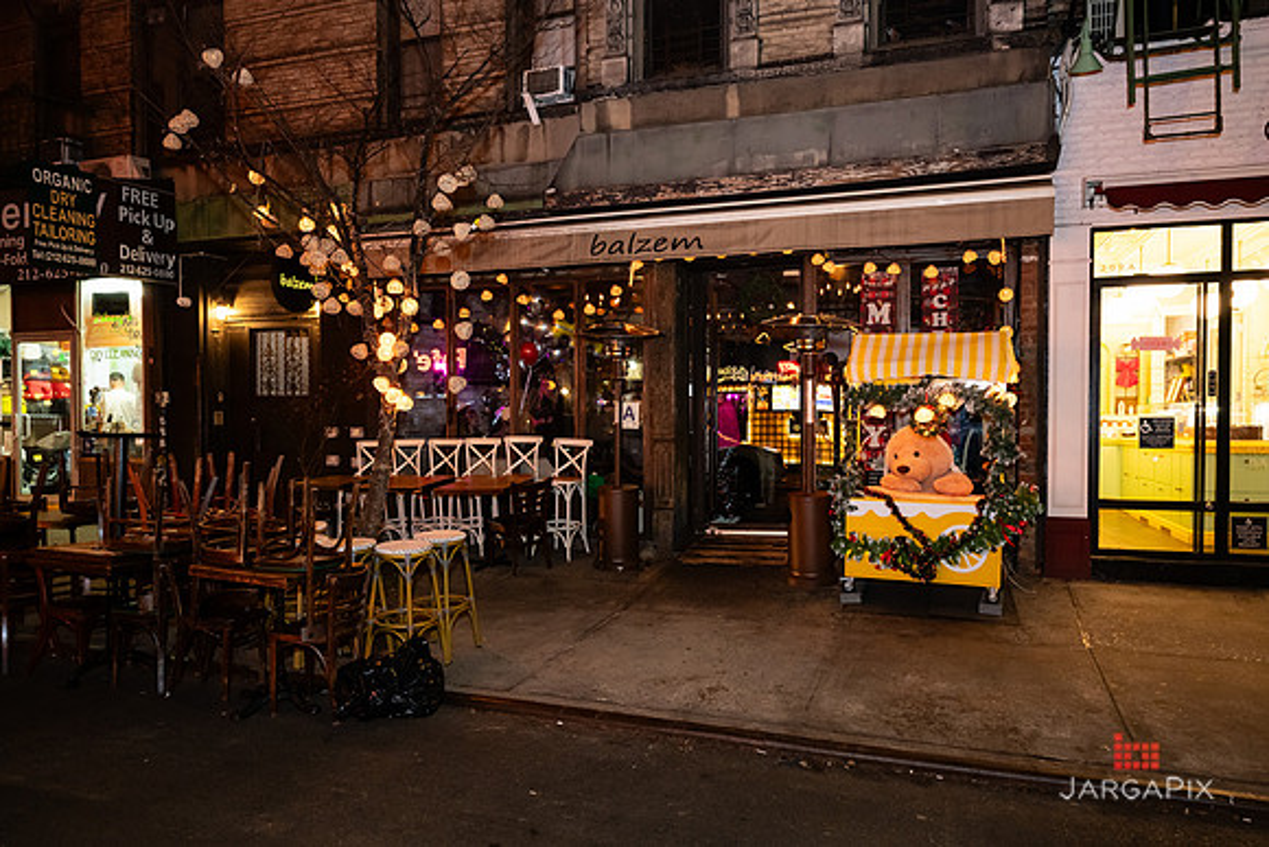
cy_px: 427
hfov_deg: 71.7
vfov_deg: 51.5
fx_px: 878
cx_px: 654
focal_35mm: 25
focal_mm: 24
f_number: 3.2
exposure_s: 1/125
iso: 3200
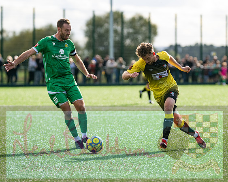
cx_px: 155
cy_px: 94
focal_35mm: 269
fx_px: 1816
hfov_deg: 7.2
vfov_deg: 5.7
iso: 400
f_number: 4
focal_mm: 195
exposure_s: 1/2500
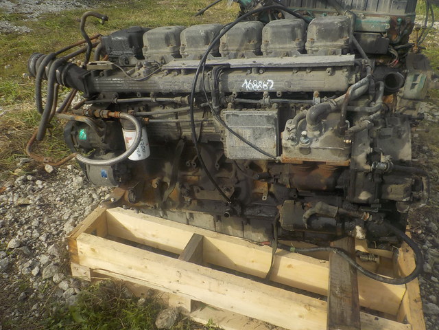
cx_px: 220
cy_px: 165
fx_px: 380
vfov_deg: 46.8
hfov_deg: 60.0
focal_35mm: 30
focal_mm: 4.1
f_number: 3.3
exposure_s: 1/640
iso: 125
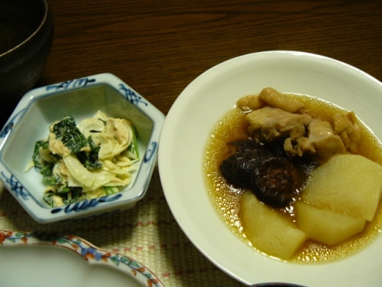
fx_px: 397
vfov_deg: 39.7
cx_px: 191
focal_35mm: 36
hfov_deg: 51.4
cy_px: 144
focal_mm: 6
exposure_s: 1/15
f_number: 2.8
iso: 200
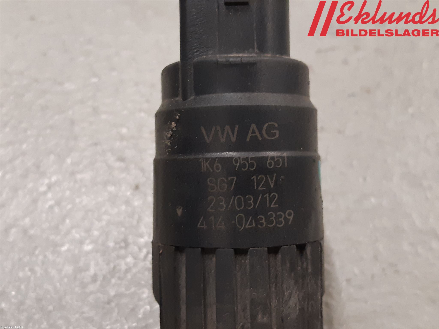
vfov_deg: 53.1
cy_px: 164
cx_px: 220
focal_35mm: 26
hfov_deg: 67.3
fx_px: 330
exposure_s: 1/50
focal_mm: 3.93
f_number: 1.7
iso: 160
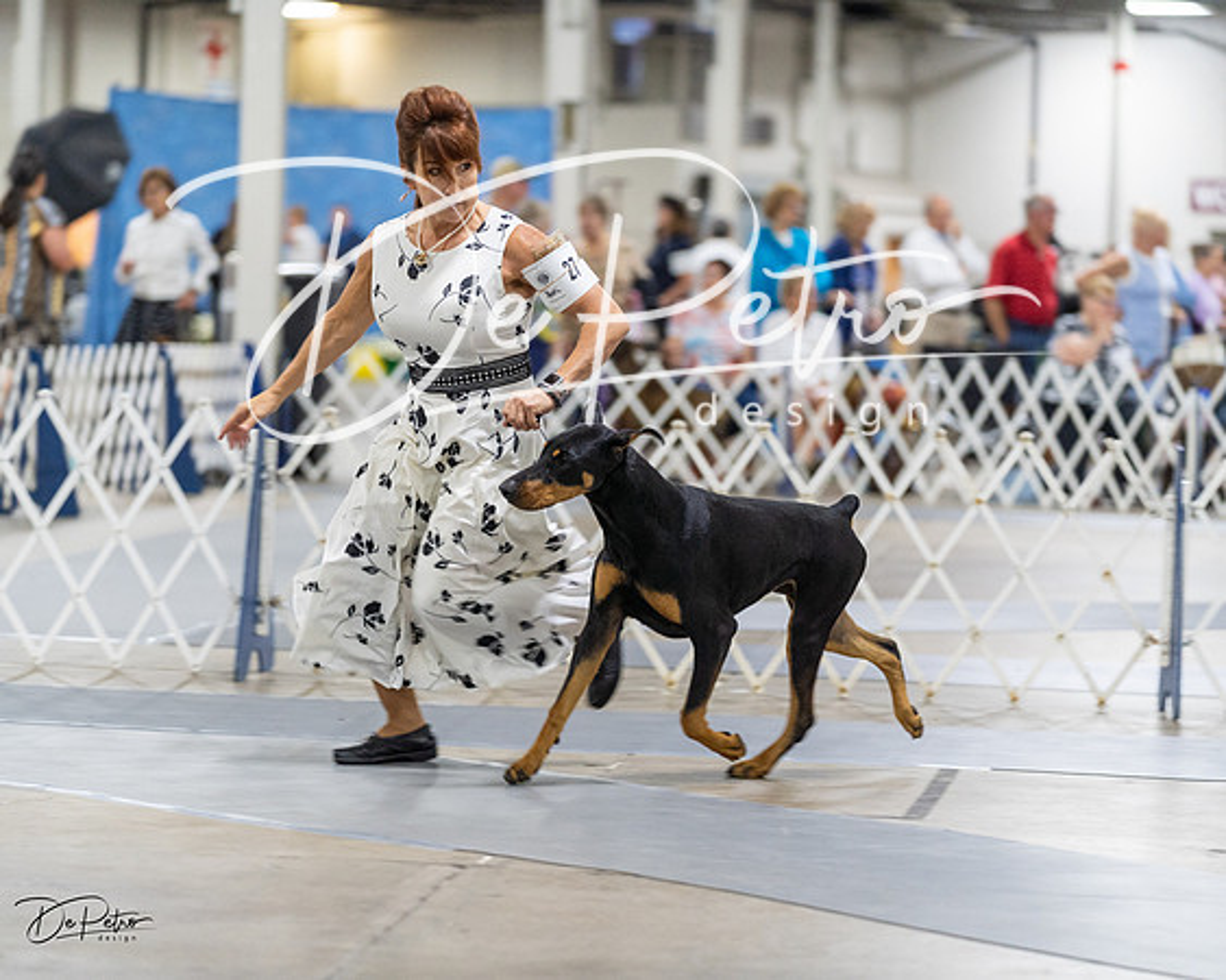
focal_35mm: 145
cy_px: 490
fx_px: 5270
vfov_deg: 10.6
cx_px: 613
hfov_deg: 13.3
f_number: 2.8
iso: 2000
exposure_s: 1/160
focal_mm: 129
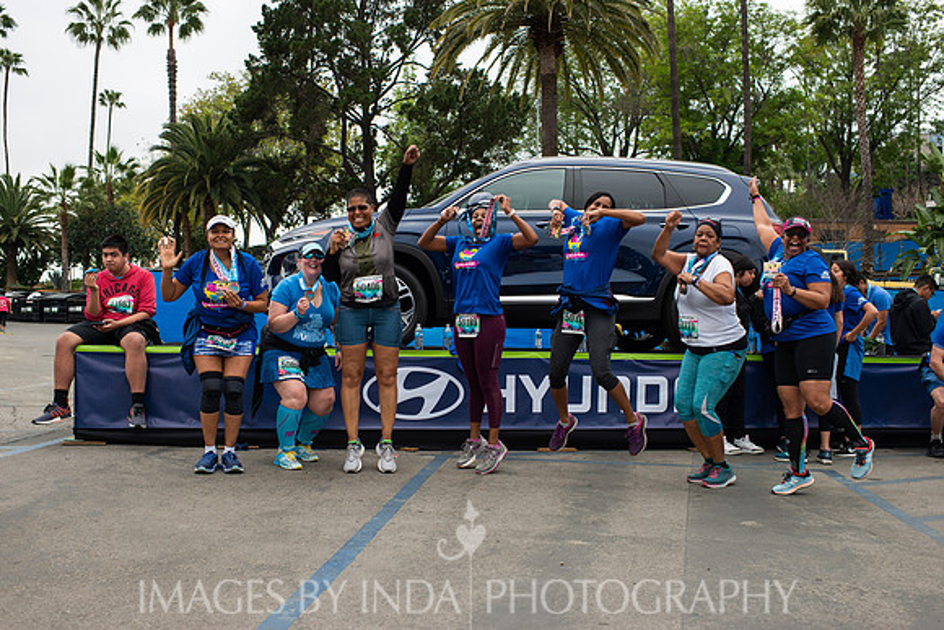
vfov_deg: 37.9
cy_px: 315
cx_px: 472
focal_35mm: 35
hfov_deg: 54.4
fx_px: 918
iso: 400
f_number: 5.6
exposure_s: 1/320
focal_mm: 35
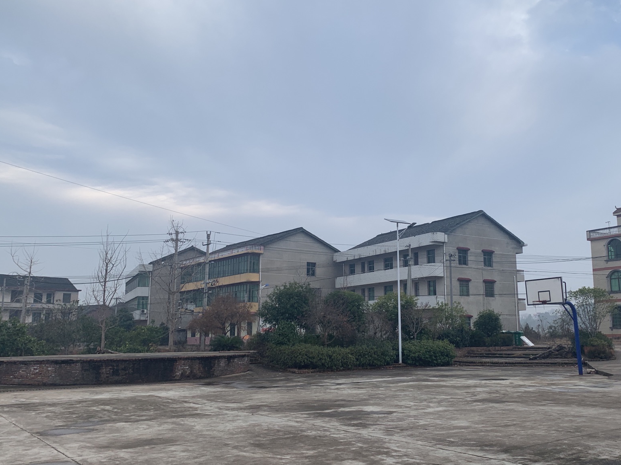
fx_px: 610
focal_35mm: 34
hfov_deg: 53.3
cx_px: 392
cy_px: 236
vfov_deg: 41.8
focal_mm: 4.25
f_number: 1.8
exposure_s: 1/687
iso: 25
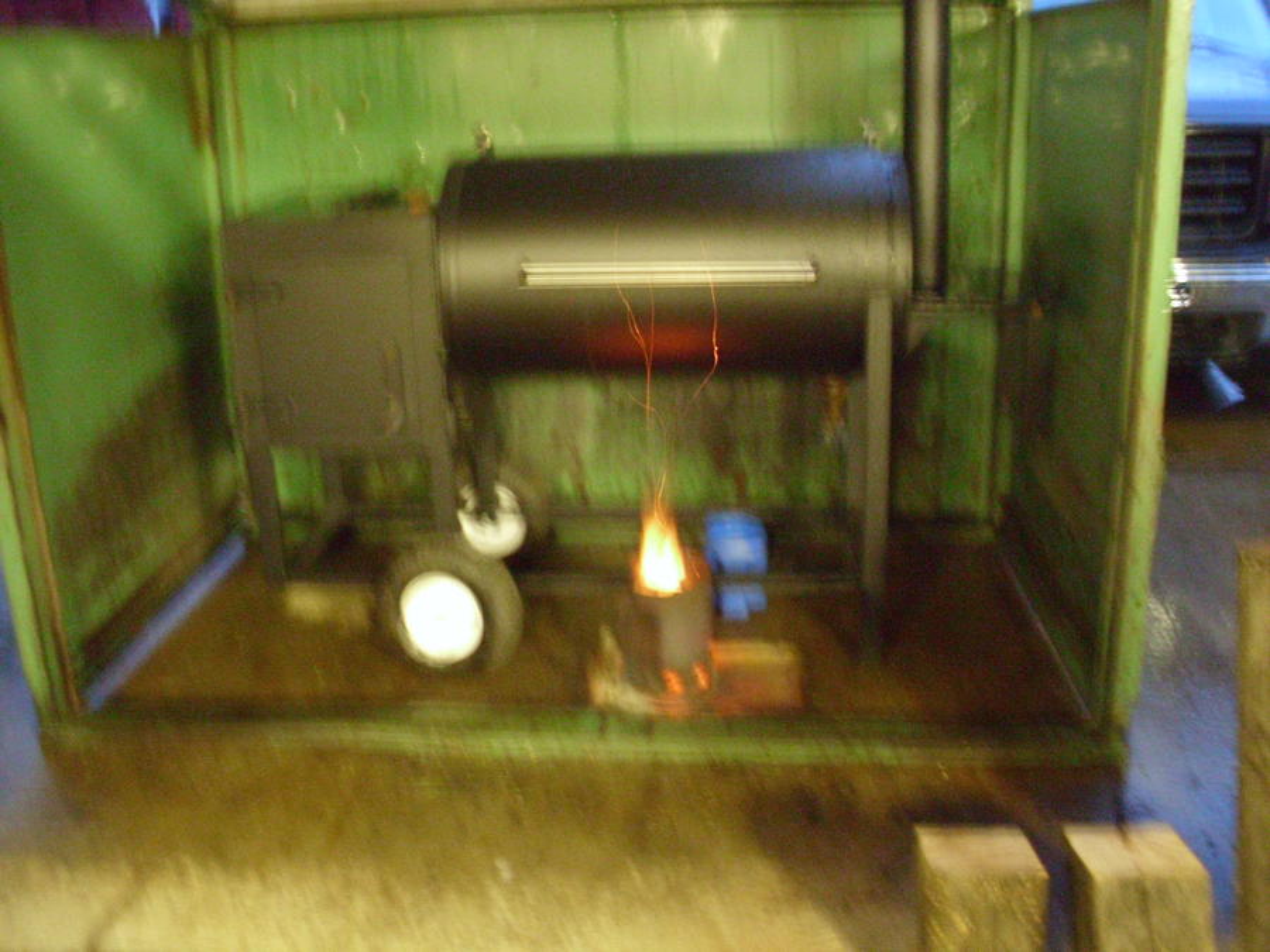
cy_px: 476
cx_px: 635
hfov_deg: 49.0
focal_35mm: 38
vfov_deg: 37.7
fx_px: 1394
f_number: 2.9
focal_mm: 6.3
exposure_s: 1
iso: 400
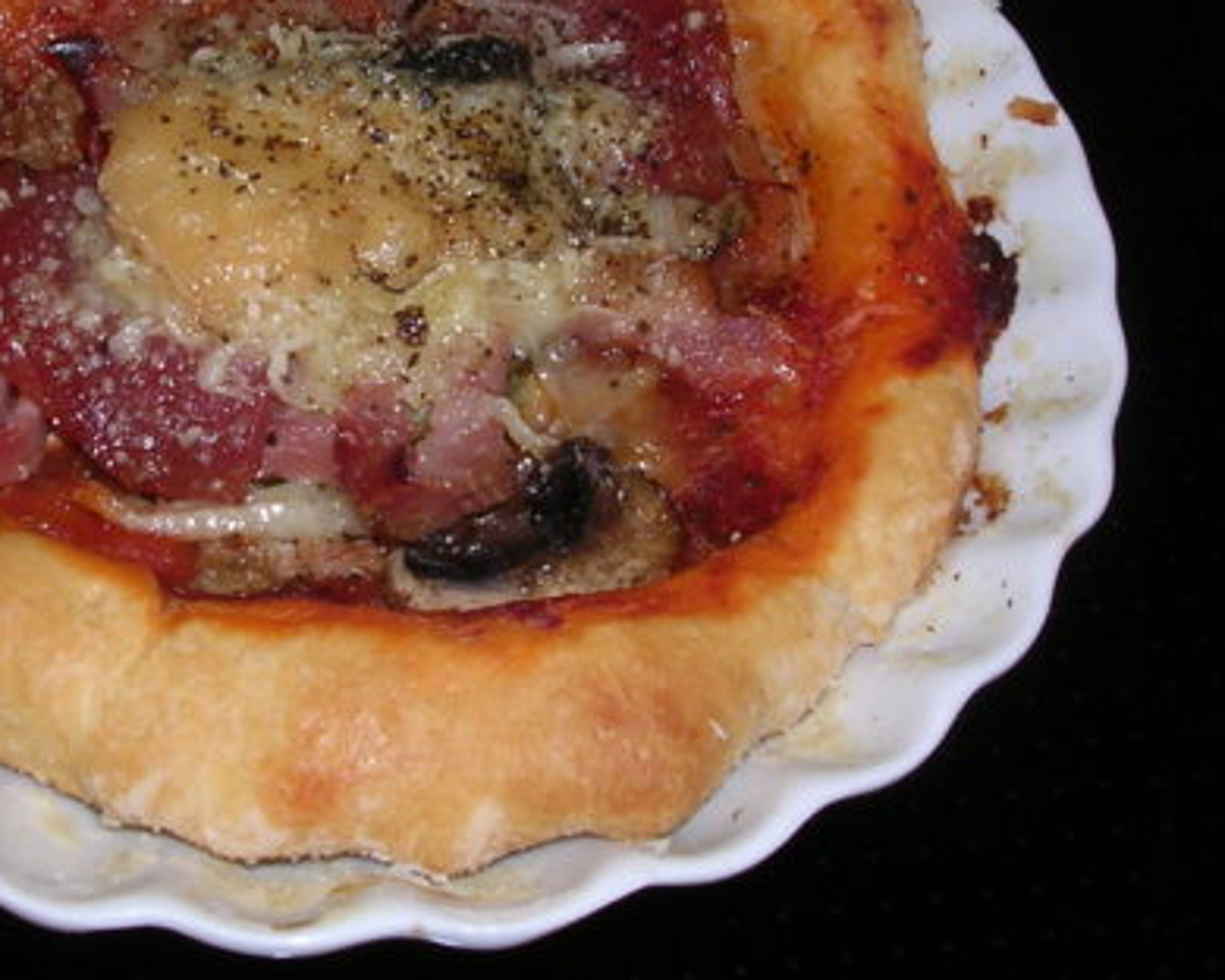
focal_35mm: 73
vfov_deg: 20.8
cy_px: 210
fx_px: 2647
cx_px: 471
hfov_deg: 26.0
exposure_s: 1/60.1
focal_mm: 5.8
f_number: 5.6
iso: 100
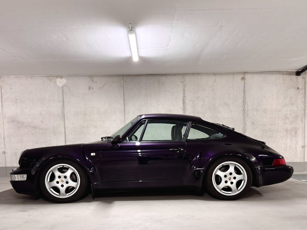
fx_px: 213
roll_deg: +1.5
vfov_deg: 56.8
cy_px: 115
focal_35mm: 24
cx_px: 154
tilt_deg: -5.9
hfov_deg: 71.6
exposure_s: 1/50
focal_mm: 6.76
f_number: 1.78
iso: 160
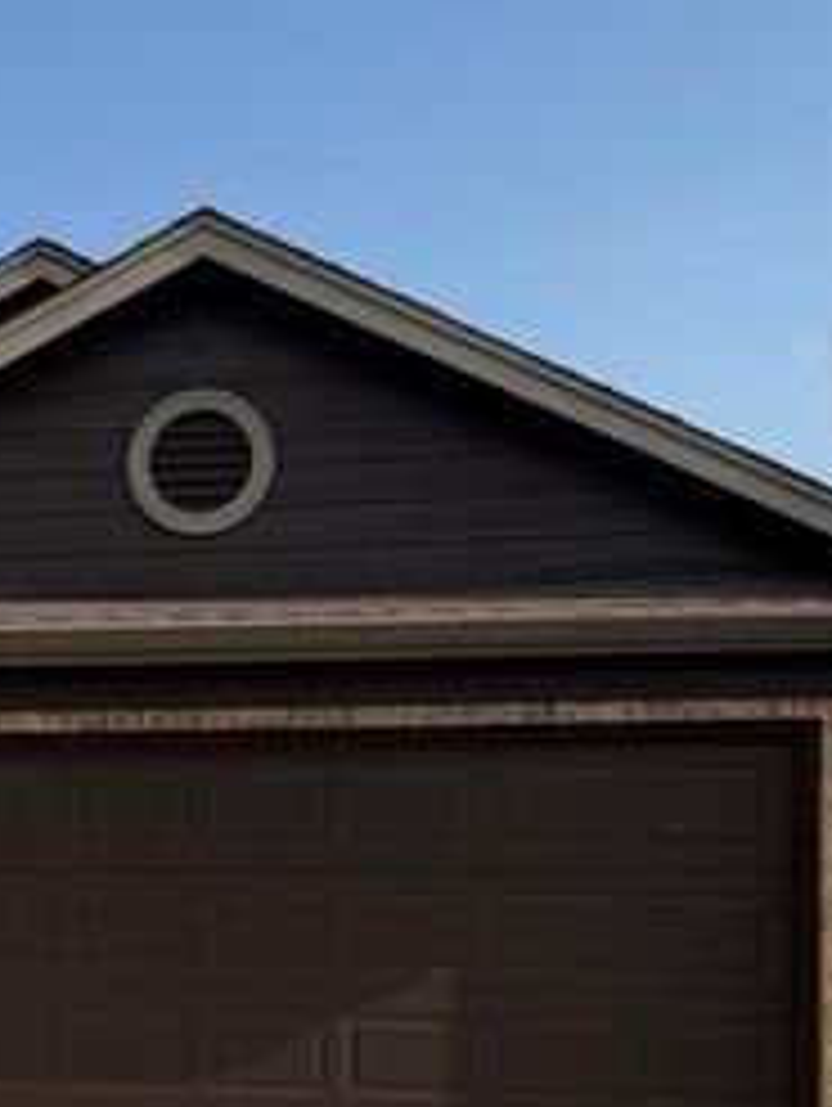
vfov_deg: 29.0
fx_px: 2079
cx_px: -99
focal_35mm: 65
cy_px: 920
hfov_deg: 21.4
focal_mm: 6.76
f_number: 1.78
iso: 80
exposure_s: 1/5319
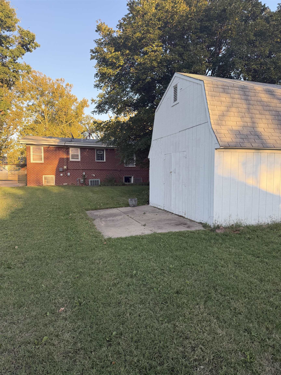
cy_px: 188
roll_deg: -0.4
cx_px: 140
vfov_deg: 71.6
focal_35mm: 24
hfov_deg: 56.8
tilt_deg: -4.2
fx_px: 260
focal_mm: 6.76
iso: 100
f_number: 1.78
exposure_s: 1/665
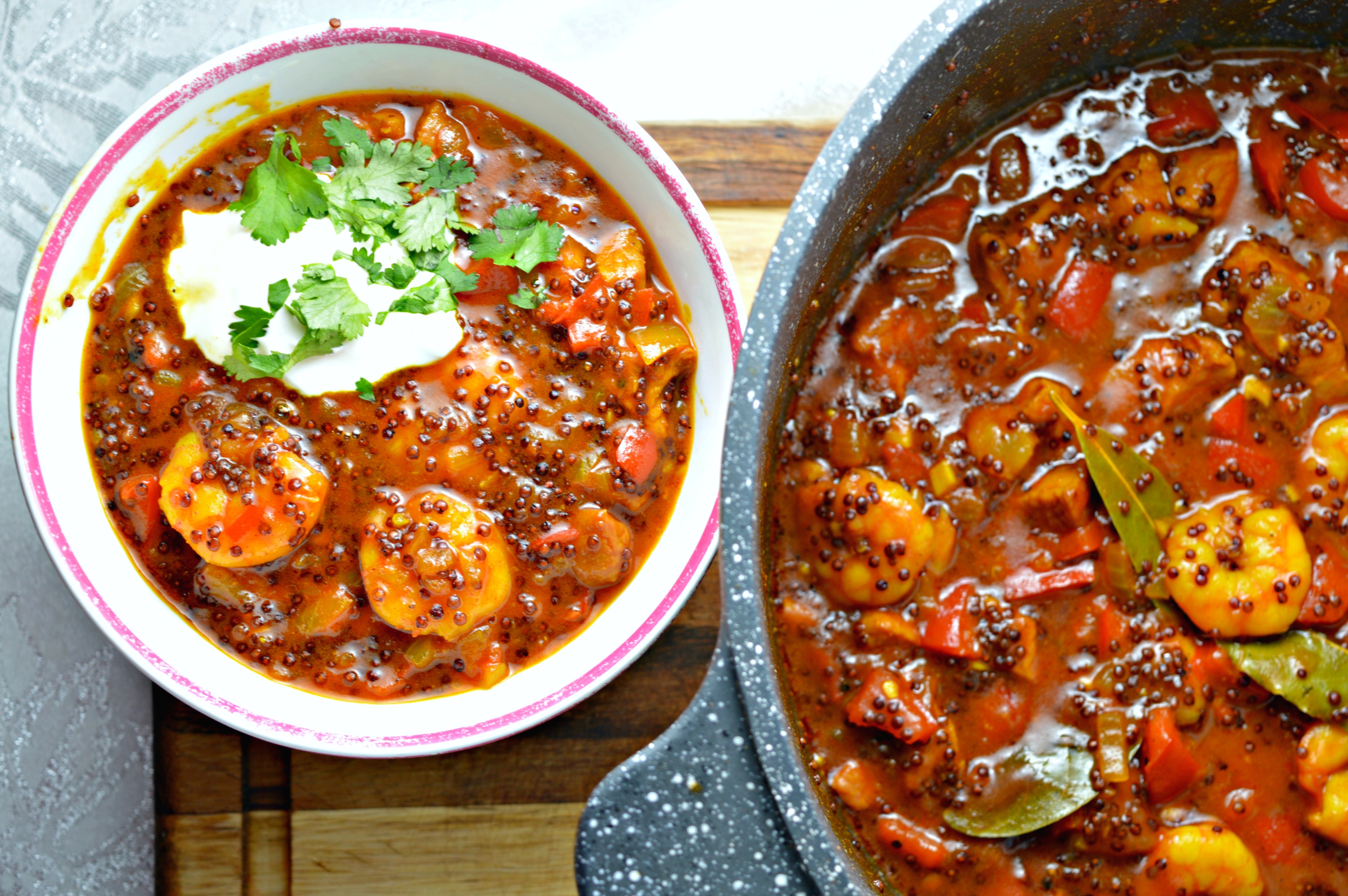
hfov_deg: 28.1
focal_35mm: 72
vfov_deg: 18.9
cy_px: 448
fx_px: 2693
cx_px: 674
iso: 100
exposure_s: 1/20
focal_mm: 48
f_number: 5.6
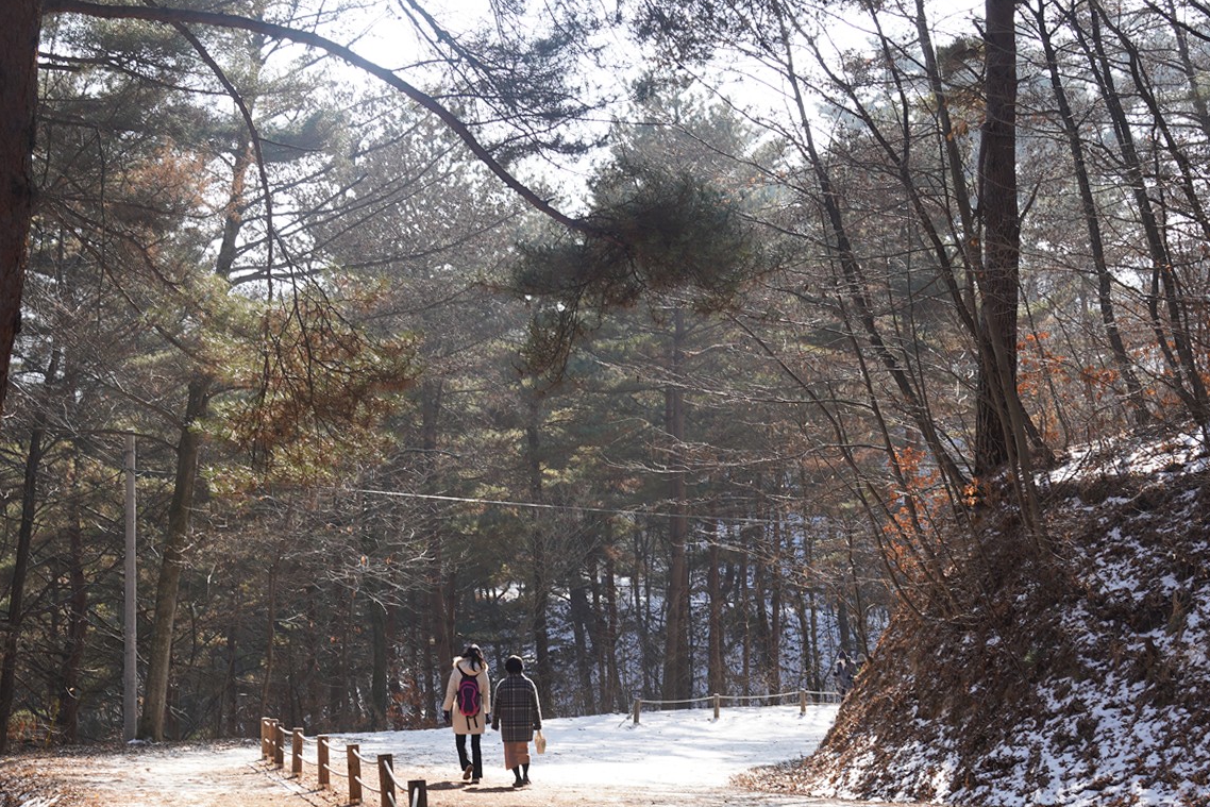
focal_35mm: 65
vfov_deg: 20.9
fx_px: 2185
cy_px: 478
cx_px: 637
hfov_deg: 30.9
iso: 100
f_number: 6.3
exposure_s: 1/125
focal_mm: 37
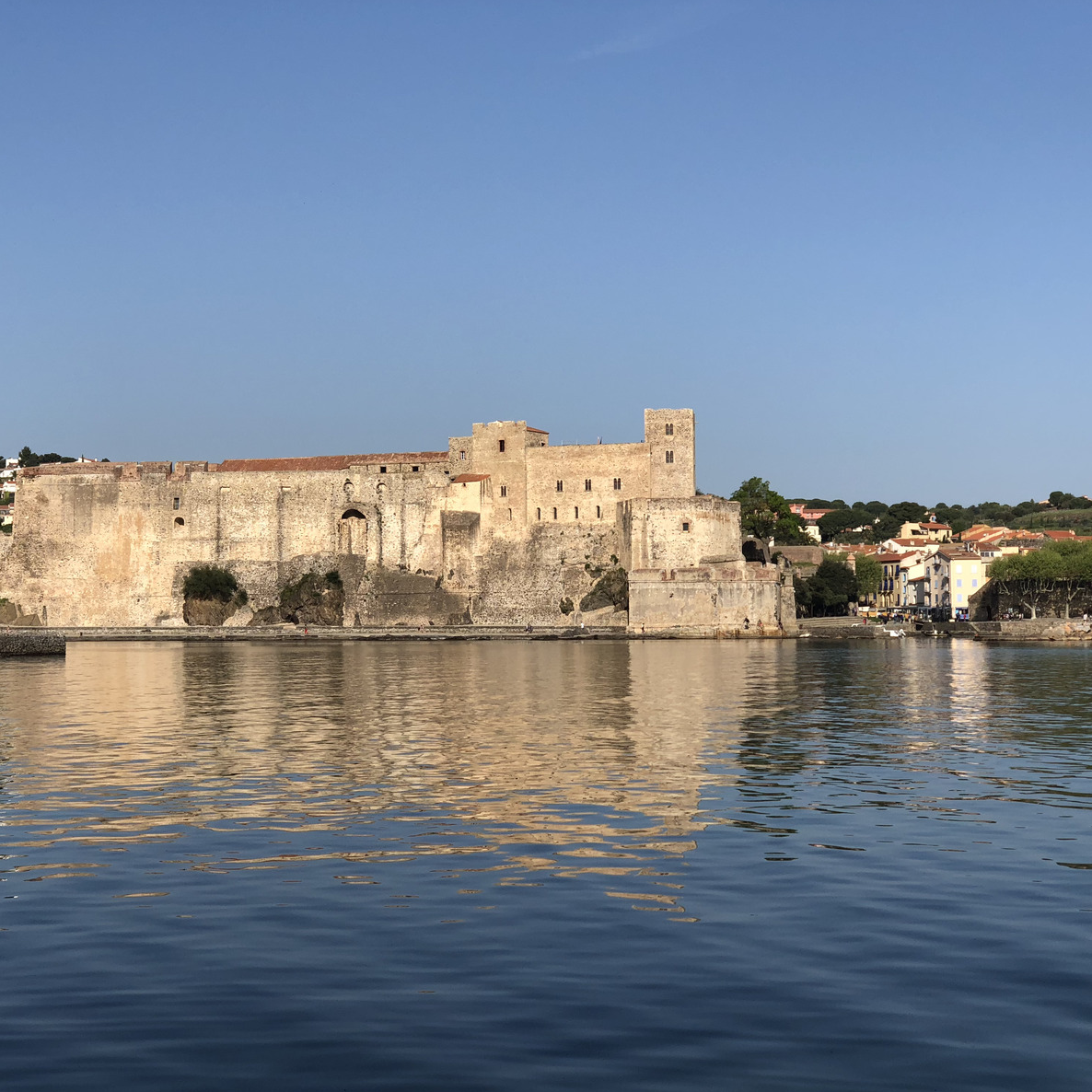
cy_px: 543
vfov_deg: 27.7
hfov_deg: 27.6
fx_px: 2213
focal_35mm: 62
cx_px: 404
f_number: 2.4
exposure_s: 1/1548
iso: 16
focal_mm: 6
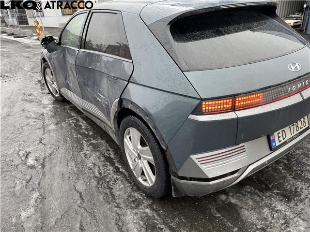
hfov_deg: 67.3
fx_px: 233
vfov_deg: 53.1
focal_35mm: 26
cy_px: 116
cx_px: 155
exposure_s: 1/61
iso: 64
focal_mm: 4.2
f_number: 1.6
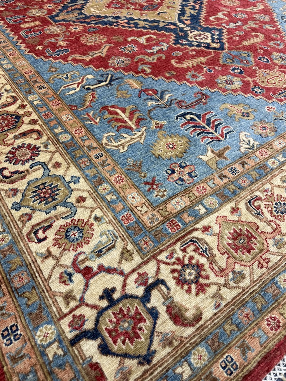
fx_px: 275
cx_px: 138
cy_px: 191
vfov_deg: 69.4
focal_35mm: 25
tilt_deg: -53.1
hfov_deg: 54.9
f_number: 1.78
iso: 200
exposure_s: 1/100
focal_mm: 6.76
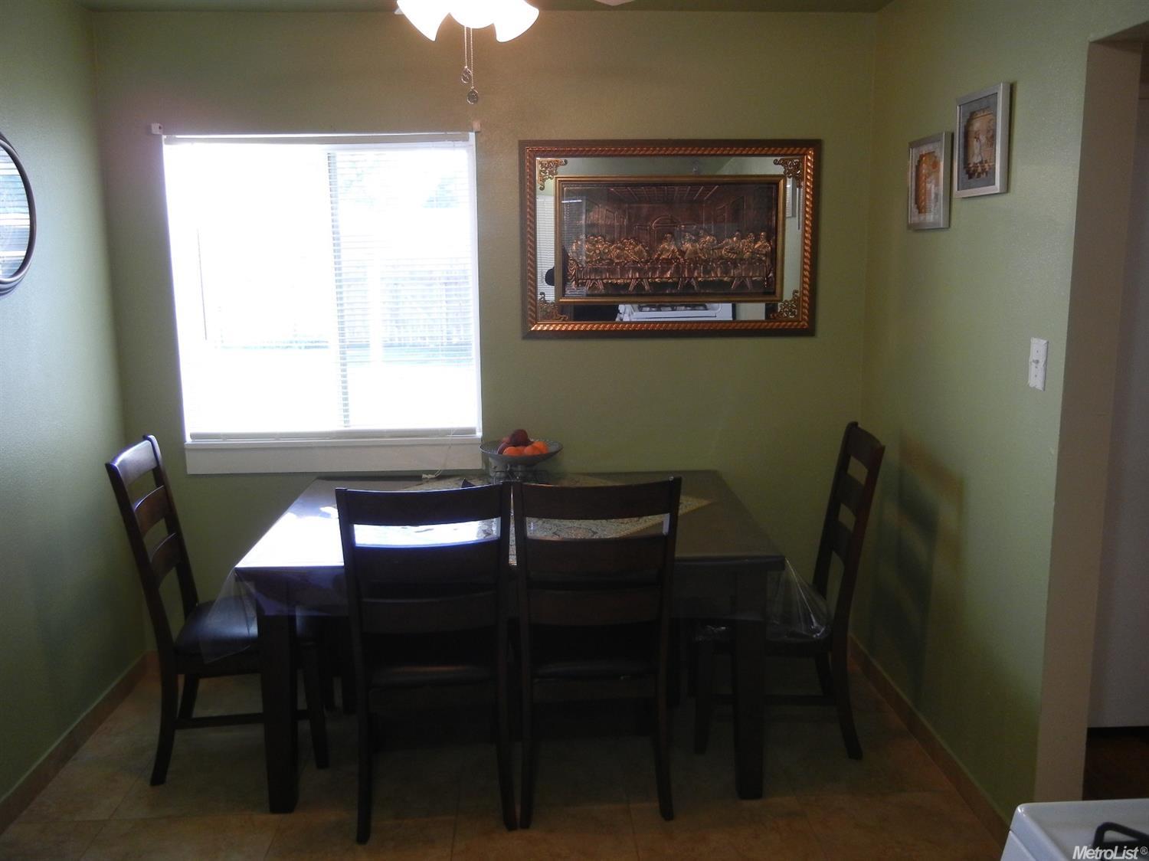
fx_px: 995
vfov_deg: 46.8
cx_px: 574
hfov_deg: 60.0
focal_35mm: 30
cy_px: 430
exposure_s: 1/30
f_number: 3.5
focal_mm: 5.4
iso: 332
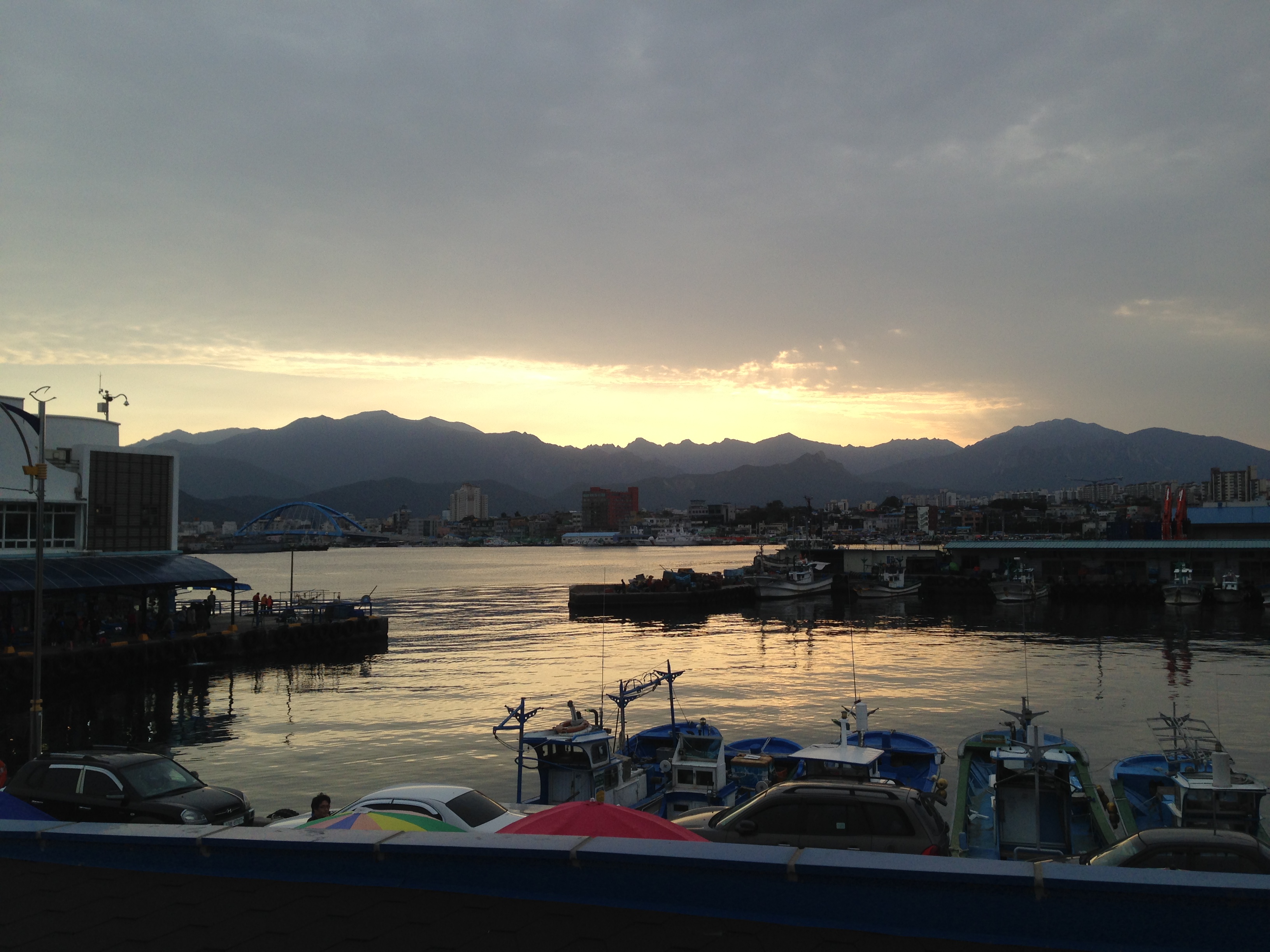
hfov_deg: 55.4
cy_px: 476
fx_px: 1211
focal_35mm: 33
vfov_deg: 42.9
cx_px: 635
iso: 50
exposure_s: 1/742
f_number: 2.4
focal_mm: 4.12
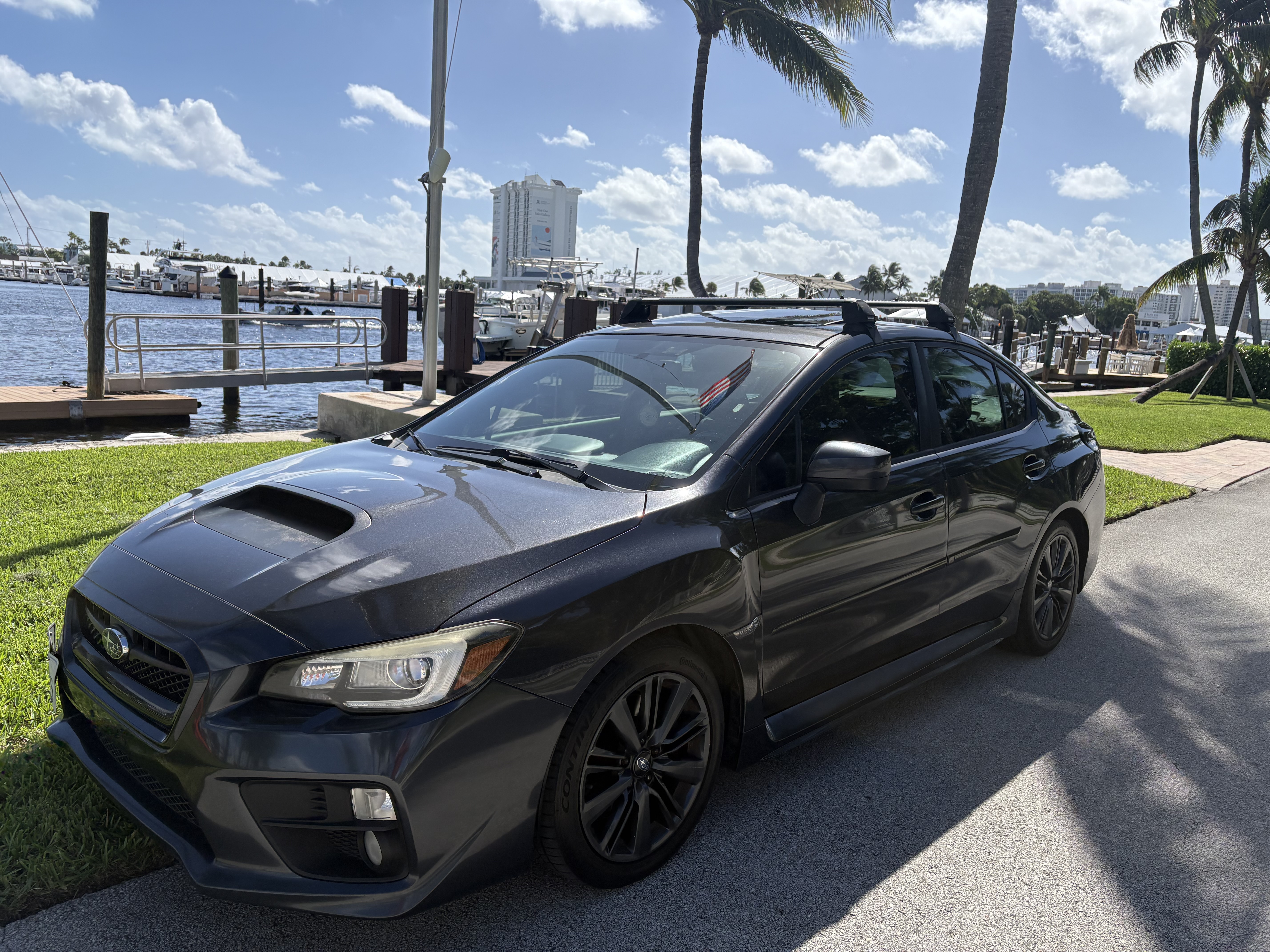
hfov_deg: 67.3
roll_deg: -2.7
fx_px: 954
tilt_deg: -8.1
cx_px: 635
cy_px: 476
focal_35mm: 26
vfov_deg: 53.1
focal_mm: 5.96
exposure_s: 1/4608
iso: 50
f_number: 1.6
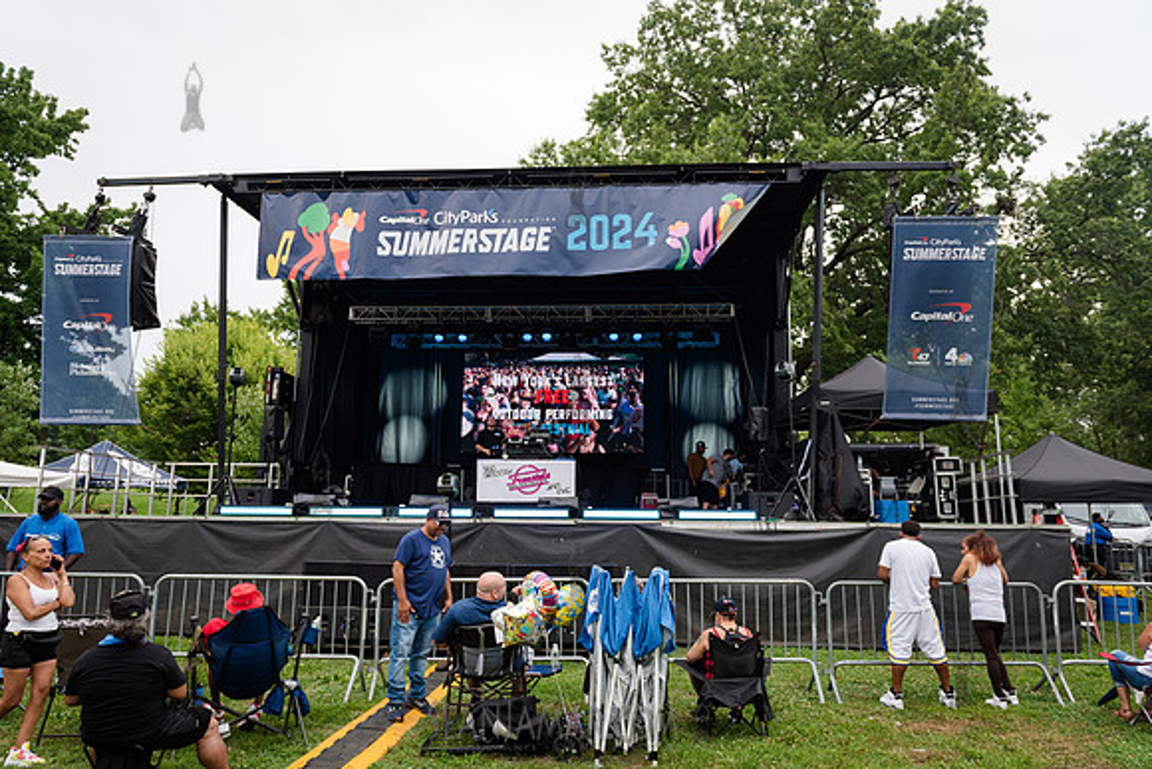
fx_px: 773
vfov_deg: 52.9
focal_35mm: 24
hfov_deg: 73.4
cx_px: 576
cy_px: 384
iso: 500
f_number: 4
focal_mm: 24
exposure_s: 1/400
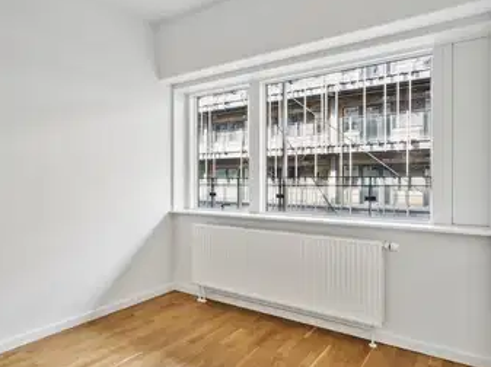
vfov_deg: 56.7
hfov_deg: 71.1
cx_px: 204
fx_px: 340
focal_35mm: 24
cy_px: 194
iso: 400
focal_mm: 20
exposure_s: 1/20
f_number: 8
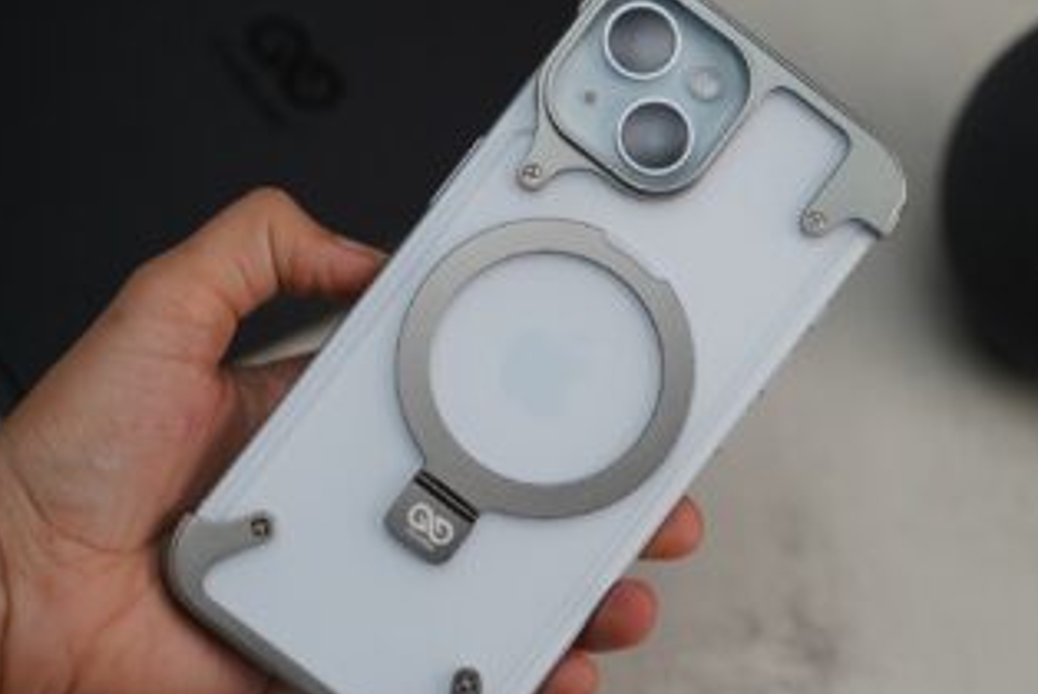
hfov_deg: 25.6
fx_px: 2280
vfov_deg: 17.3
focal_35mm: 79
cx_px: 612
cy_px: 382
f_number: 4
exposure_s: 1/160
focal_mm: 62
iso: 1000
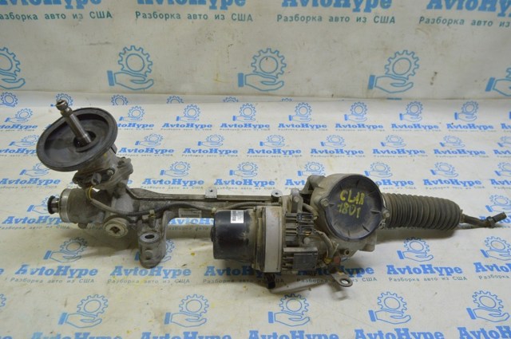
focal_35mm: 30
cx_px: 256
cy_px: 170
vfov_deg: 43.5
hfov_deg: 62.0
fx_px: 425
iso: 400
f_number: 5.6
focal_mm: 20
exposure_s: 1/25
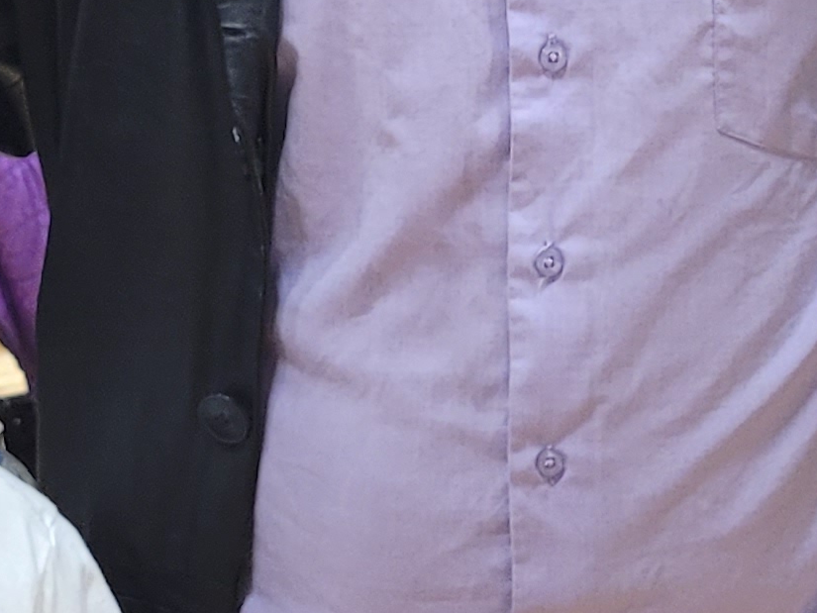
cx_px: 482
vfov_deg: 11.5
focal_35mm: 127
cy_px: -100
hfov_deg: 15.5
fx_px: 2998
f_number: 1.8
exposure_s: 1/39
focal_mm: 5.4
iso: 250
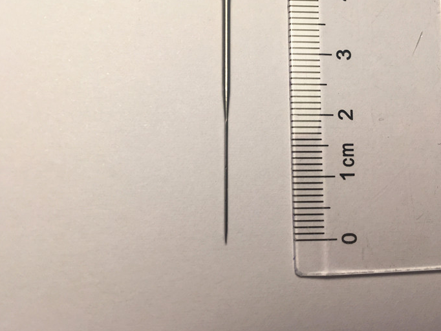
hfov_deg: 53.9
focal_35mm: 34
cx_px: 218
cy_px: 145
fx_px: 433
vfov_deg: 41.7
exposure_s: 1/100
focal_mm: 4.15
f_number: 2.2
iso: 32
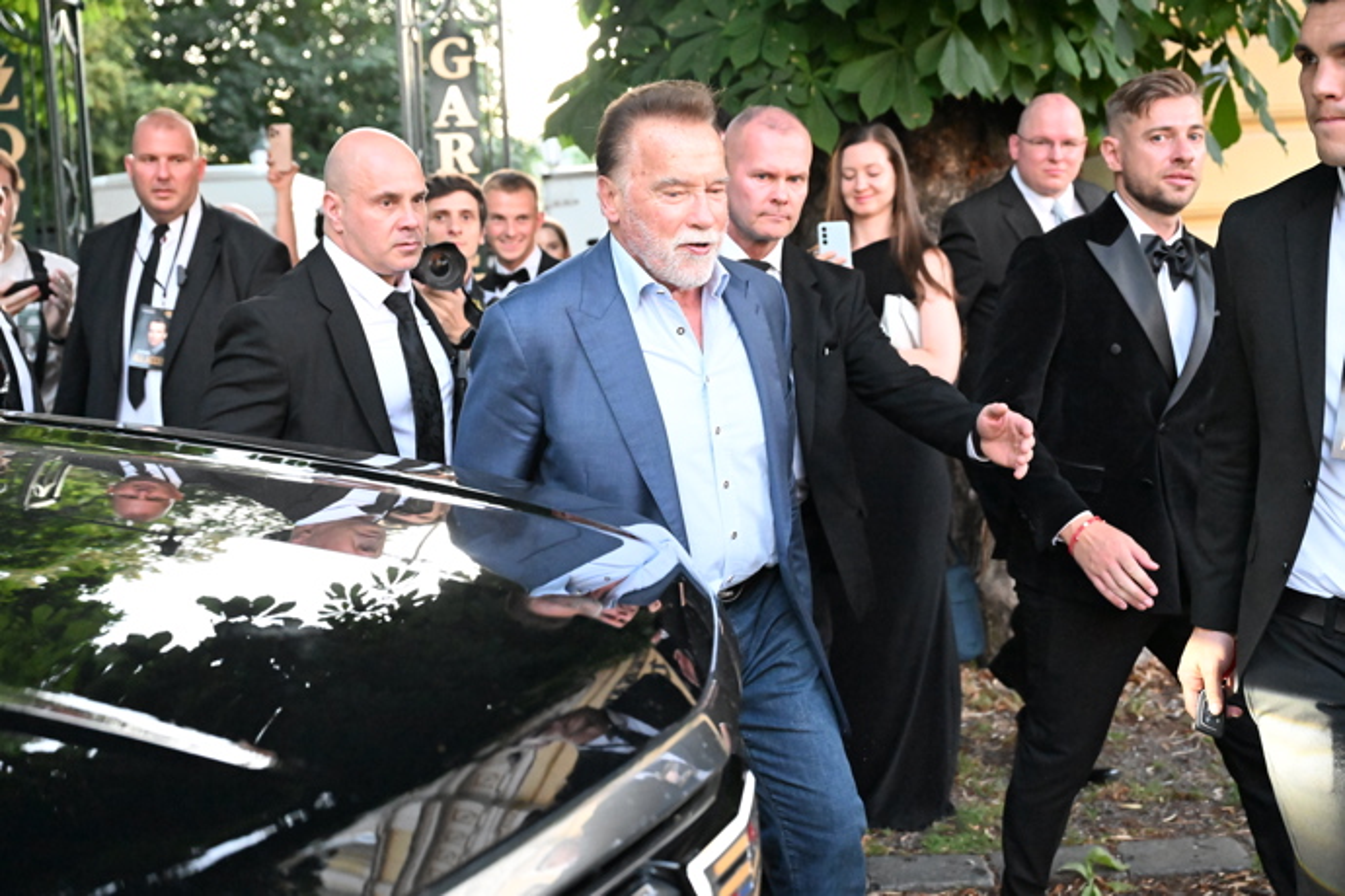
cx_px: 672
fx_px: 1718
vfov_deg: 29.2
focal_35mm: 46
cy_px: 448
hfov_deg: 42.7
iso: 16000
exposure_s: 1/500
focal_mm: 46
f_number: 4.5
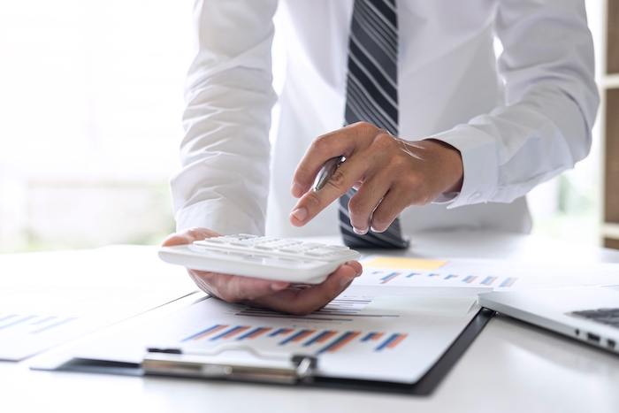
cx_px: 310
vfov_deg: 25.5
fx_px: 911
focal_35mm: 53
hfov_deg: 37.5
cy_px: 206
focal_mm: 35
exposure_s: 1/180
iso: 200
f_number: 2.8
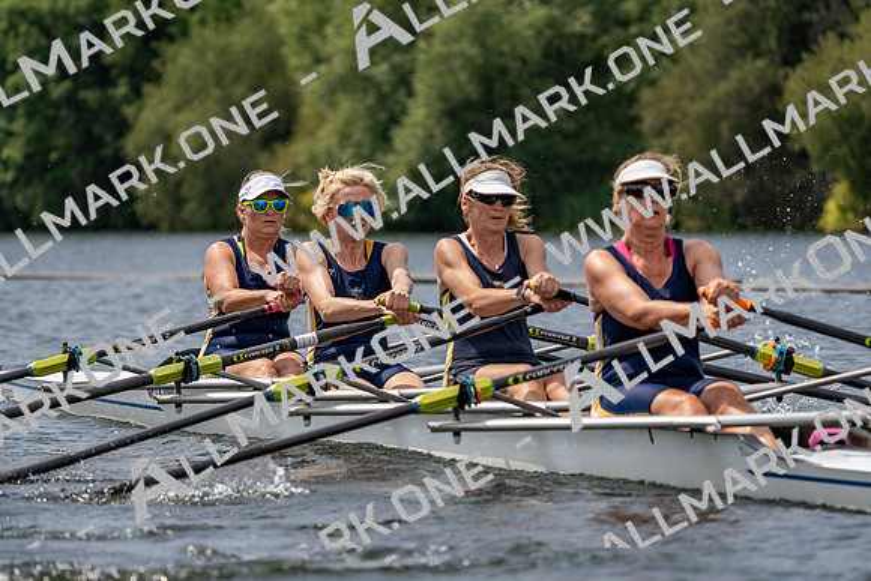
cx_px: 436
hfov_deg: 8.7
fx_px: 5711
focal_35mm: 236
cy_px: 290
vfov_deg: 5.8
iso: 200
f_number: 5.6
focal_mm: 236
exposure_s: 1/1600
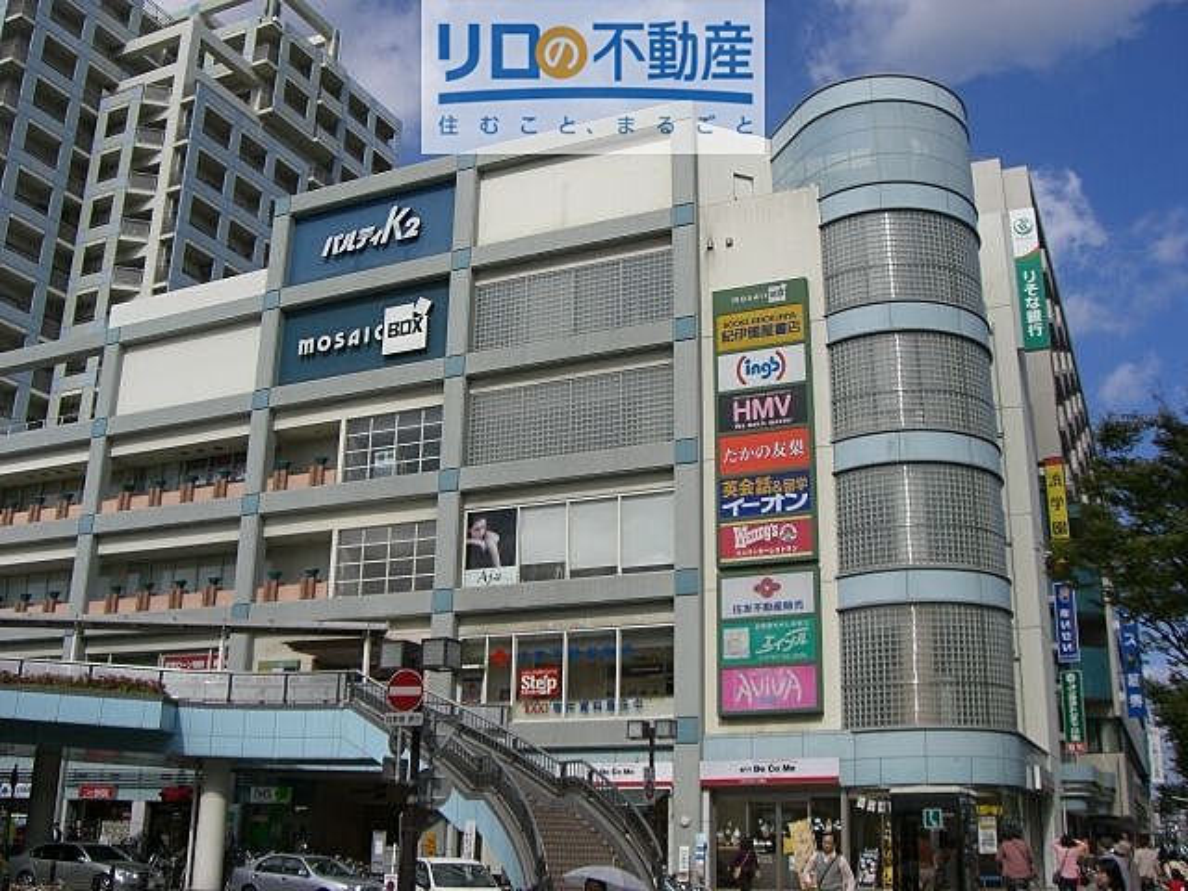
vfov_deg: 37.7
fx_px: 1304
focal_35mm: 38
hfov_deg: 49.0
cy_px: 446
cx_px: 594
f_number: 4.3
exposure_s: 1/1000
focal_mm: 6.2
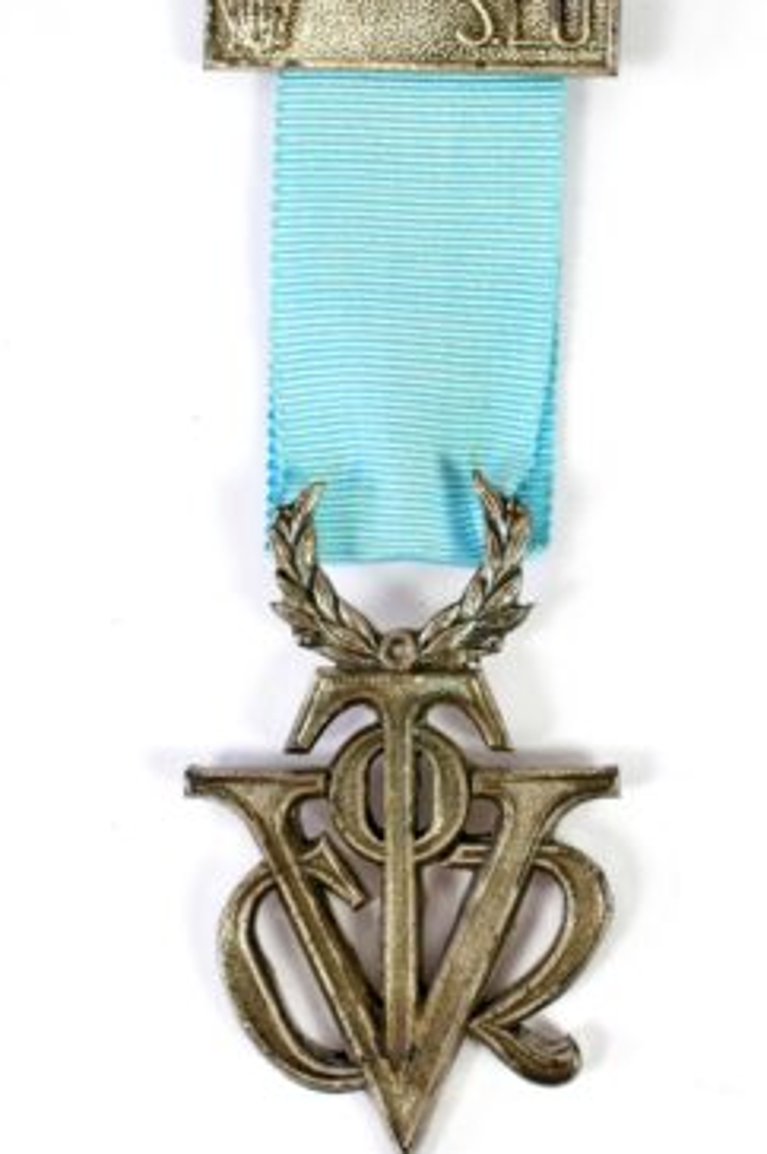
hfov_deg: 18.4
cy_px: 542
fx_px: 2369
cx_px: 434
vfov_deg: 27.4
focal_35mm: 74
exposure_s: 1/60
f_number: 6.3
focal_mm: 40
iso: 200
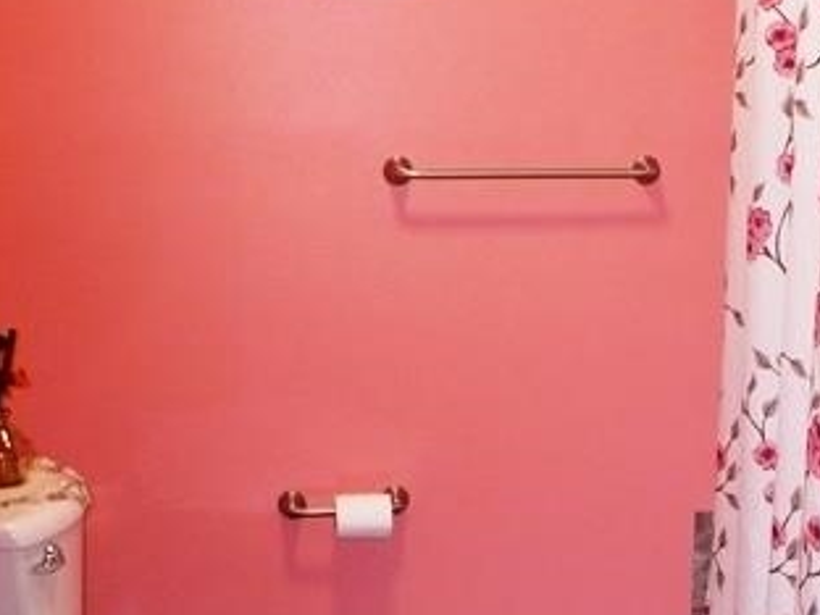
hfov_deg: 25.4
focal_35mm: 76
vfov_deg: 19.0
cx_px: 583
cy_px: 555
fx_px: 1800
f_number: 2.8
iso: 250
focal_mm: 6.1
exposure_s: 1/30
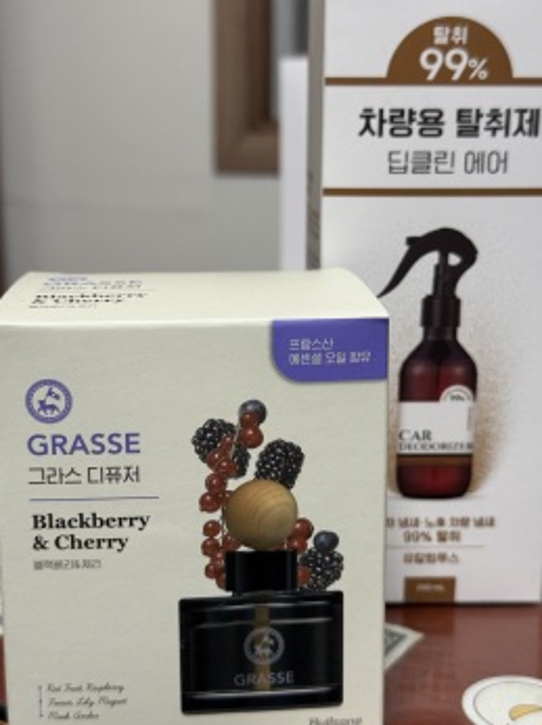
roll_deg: +0.0
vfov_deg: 38.2
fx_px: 1045
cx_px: 276
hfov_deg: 29.1
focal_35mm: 50
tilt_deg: -12.6
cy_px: 360
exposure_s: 1/48
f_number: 1.78
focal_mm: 6.76
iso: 125
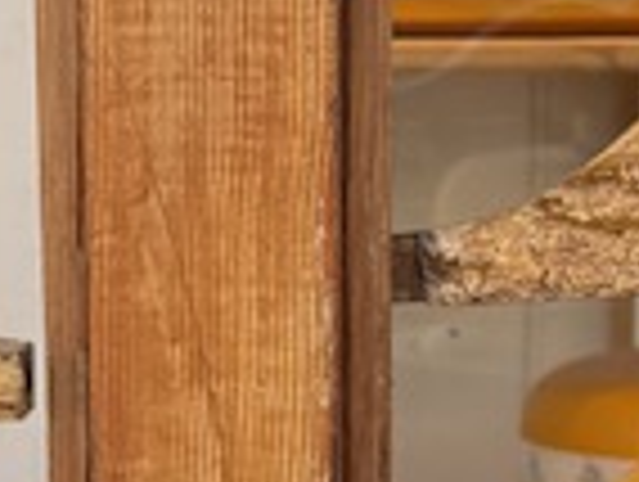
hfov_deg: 11.4
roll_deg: -0.1
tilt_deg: -12.9
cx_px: 270
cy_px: 770
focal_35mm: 173
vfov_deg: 8.4
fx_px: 3199
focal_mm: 6.76
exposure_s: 1/409
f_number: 1.78
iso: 80
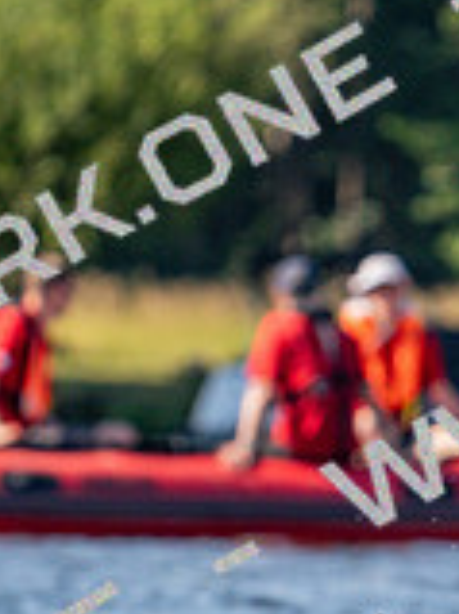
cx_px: 798
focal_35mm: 1344
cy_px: 539
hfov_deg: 1.1
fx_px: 23793
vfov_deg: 1.5
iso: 320
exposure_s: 1/1600
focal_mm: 382
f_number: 6.3
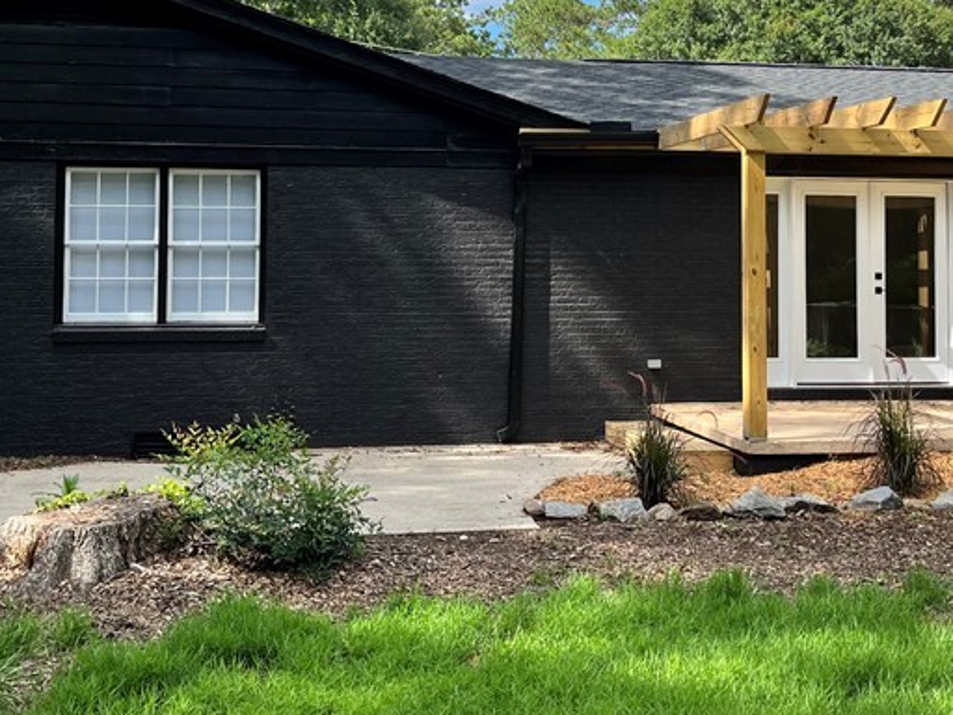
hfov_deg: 36.7
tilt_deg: +3.1
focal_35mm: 52
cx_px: 583
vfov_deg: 27.6
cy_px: 179
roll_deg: +0.1
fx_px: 1432
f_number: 1.6
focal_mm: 5.1
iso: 50
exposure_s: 1/1862
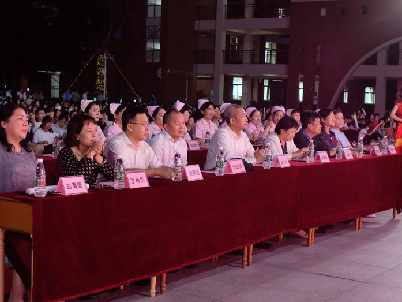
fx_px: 743
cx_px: 179
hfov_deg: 30.2
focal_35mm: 64
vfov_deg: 22.9
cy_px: 150
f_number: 5.2
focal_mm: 38.5
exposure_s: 1/14
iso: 3200
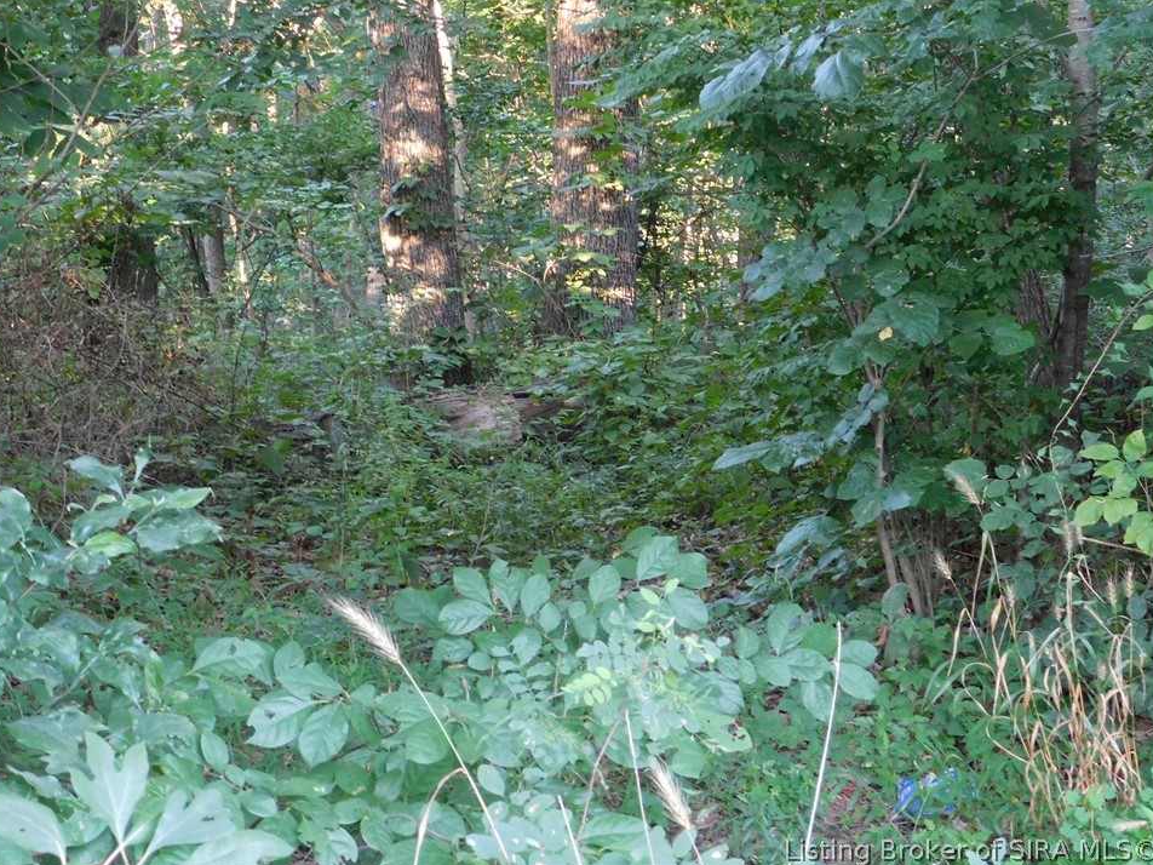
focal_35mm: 71
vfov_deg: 20.7
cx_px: 545
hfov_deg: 27.4
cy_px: 405
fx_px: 2365
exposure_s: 1/10
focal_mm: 11.7
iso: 400
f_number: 4.2
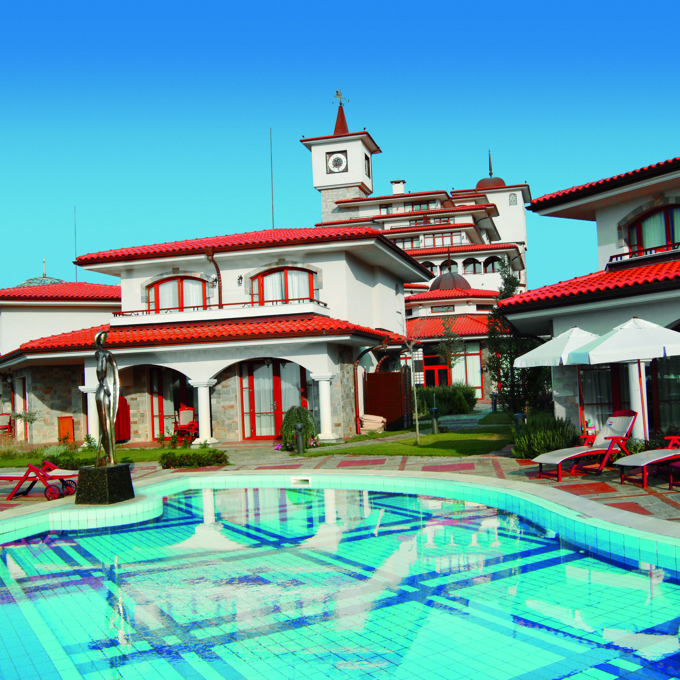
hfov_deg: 47.1
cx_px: 386
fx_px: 778
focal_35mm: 35
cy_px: 341
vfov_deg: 47.2
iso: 100
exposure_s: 1/125
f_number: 8
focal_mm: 18
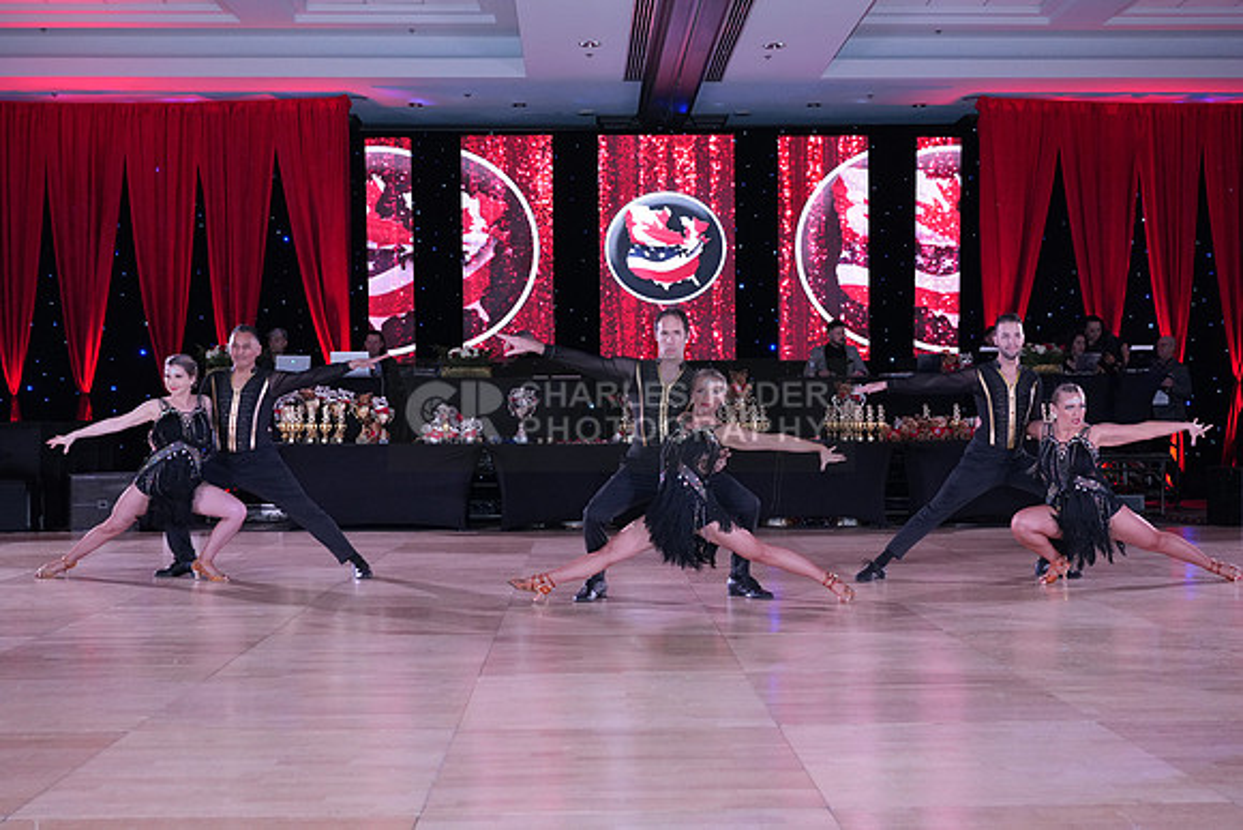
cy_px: 415
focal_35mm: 41
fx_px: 1416
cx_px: 622
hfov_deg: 47.4
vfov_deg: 32.6
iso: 2500
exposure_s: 1/250
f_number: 5
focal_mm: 41
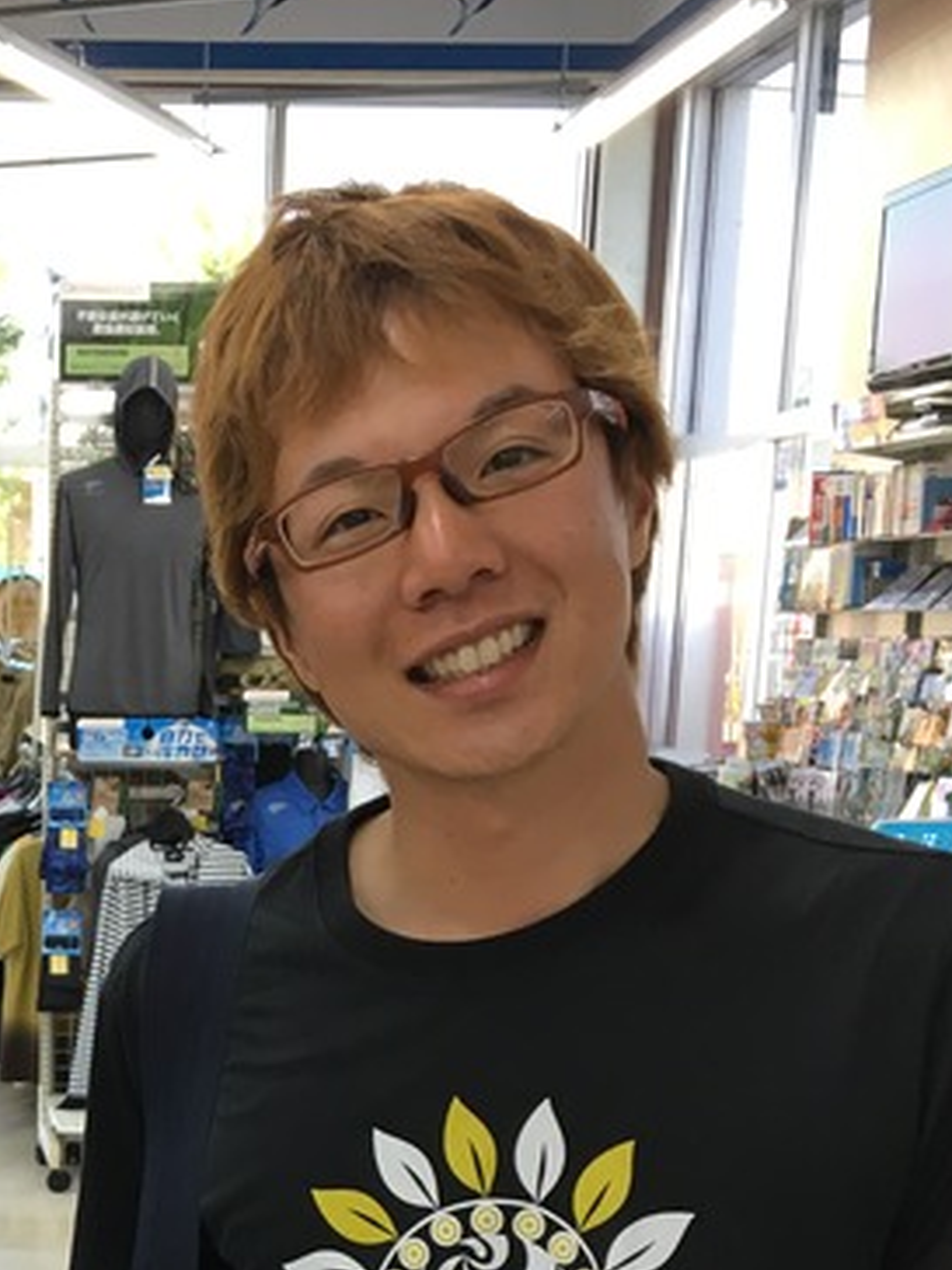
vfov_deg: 26.7
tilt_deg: -15.9
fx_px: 2493
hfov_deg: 20.9
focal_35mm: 68
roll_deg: -0.1
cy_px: 1321
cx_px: -7
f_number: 2.2
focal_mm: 4.15
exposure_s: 1/30
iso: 25
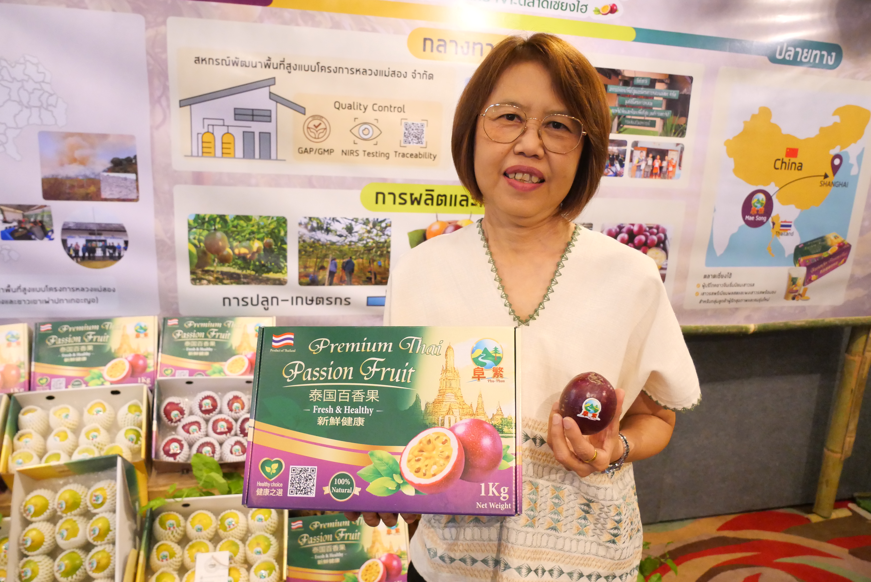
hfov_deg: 73.7
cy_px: 291
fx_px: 581
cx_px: 436
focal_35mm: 24
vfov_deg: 53.2
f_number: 4
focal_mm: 12
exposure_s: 1/100
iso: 3200
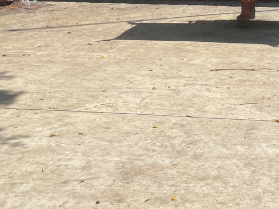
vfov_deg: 17.8
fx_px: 629
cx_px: 308
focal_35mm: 78
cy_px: -58
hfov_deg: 23.5
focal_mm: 4.2
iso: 32
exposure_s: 1/3610
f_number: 1.6
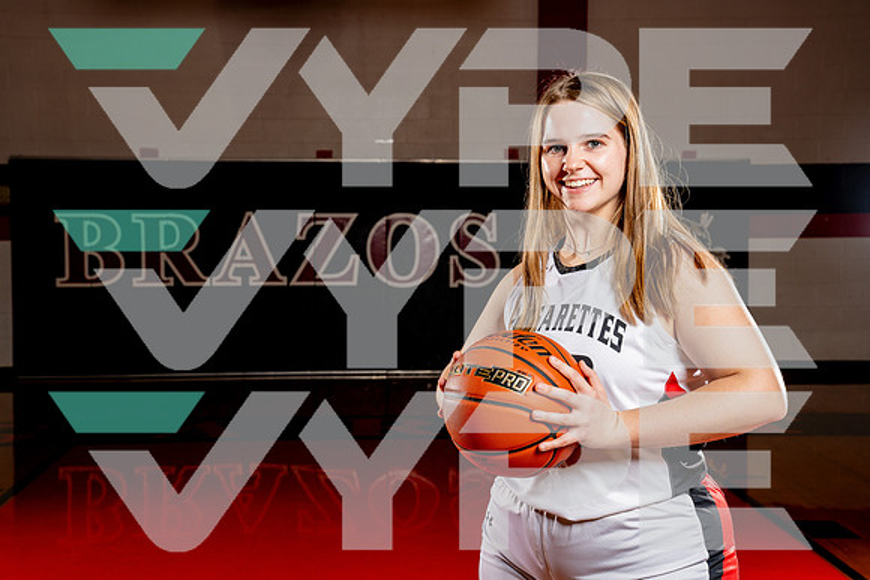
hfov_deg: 36.9
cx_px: 435
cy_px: 290
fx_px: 1305
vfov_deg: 25.1
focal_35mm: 54
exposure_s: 1/250
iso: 100
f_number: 8
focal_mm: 54
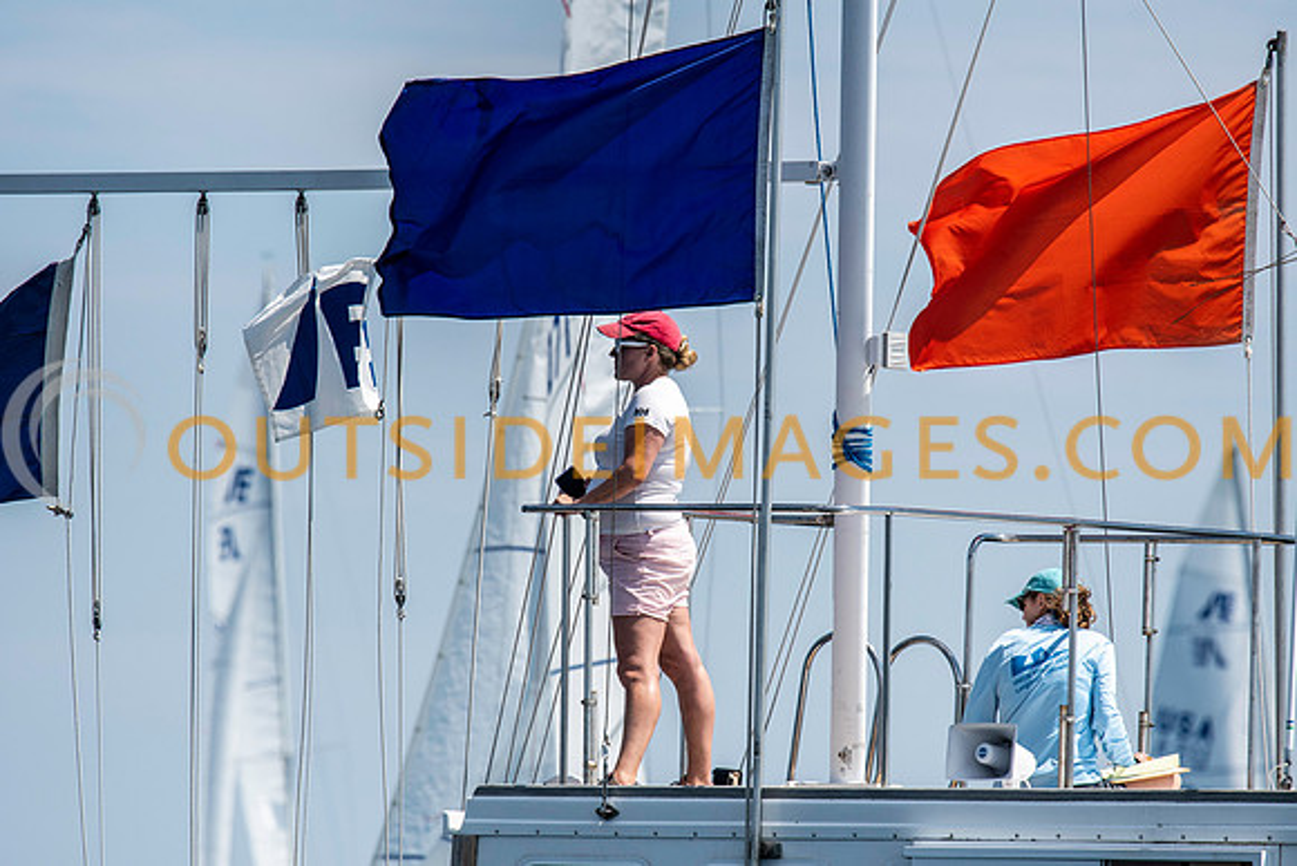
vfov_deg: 3.1
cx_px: 648
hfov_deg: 4.6
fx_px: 16216
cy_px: 433
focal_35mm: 450
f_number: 5.6
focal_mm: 300
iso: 320
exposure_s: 1/2500
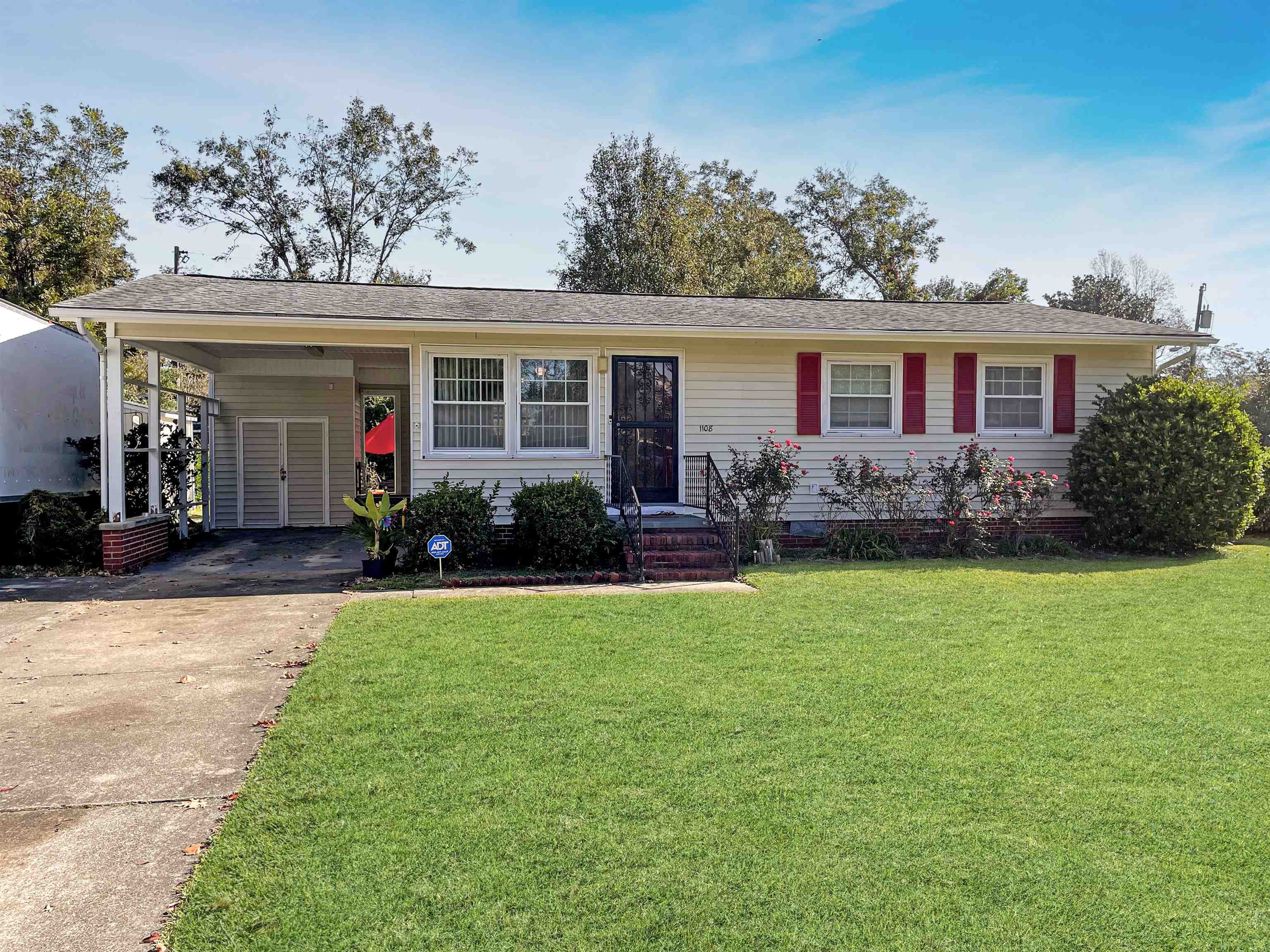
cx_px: 635
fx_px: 954
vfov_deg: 53.1
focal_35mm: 26
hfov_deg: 67.3
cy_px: 476
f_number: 1.6
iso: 32
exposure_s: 1/2398
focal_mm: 4.2
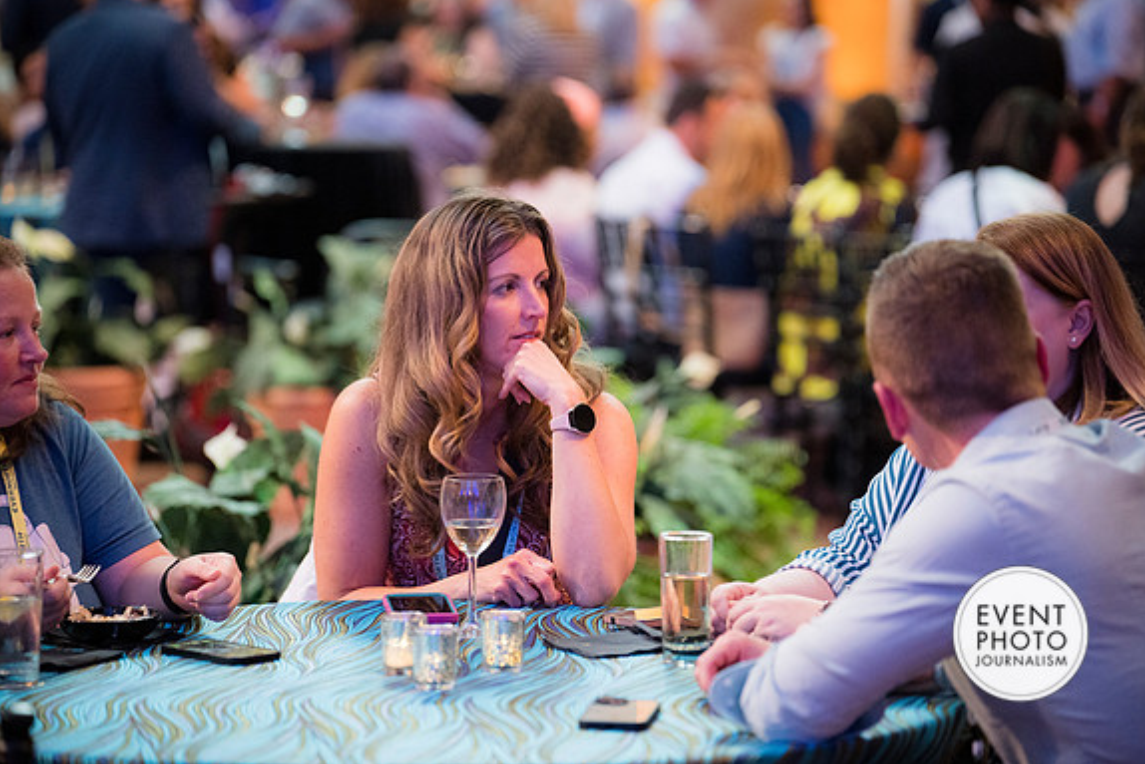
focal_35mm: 131
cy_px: 380
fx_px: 4167
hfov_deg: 15.6
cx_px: 576
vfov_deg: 10.5
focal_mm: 128
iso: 3600
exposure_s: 1/125
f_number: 2.8
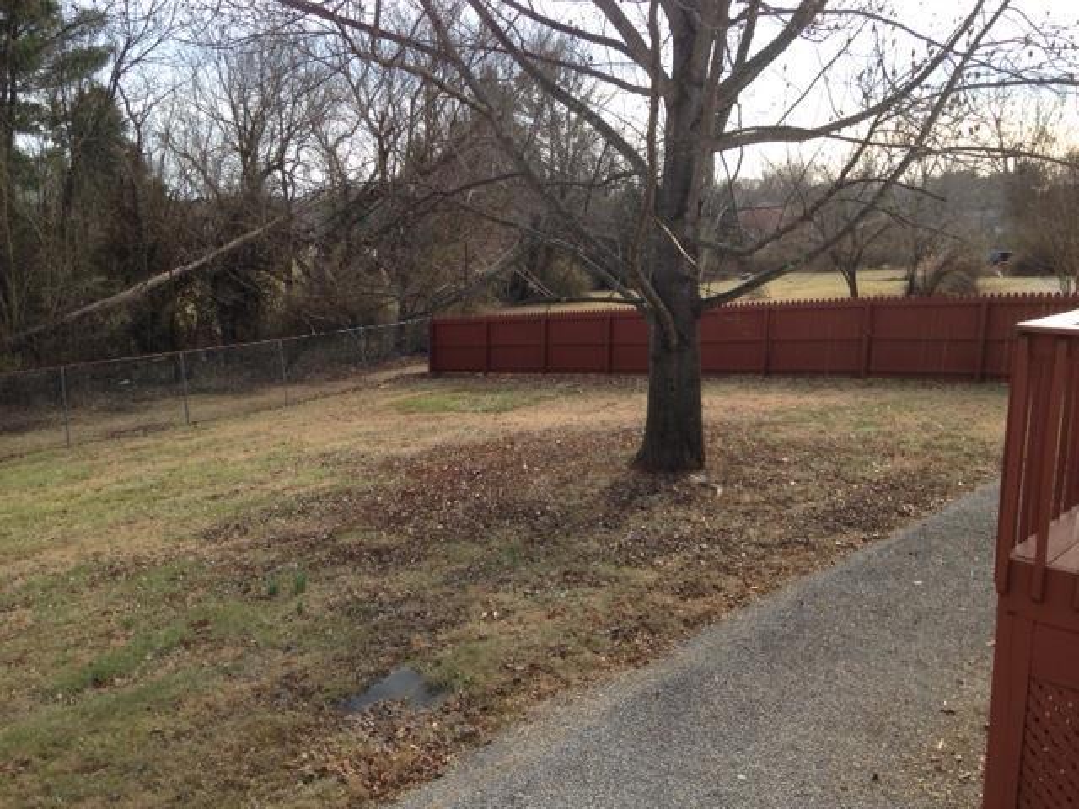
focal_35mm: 33
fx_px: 1029
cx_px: 540
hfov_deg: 55.4
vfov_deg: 42.9
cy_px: 404
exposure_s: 1/467
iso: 50
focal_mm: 4.12
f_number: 2.4
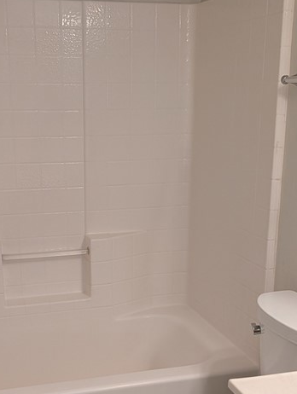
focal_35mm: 53
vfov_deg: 35.8
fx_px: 605
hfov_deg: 27.6
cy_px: 263
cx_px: 127
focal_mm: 6.9
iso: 334
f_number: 1.68
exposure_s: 1/120
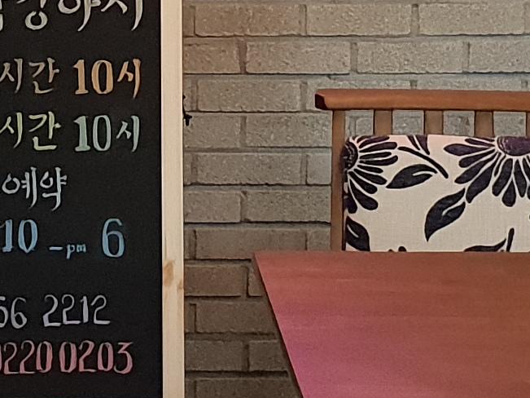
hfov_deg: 12.2
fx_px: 2465
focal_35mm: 161
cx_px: 78
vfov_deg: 9.1
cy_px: -21
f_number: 2.4
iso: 400
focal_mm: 4.3
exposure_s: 1/60
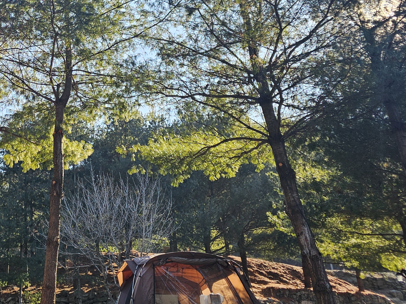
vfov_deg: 29.9
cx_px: 23
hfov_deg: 37.2
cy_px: 48
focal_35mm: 47
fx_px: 551
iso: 10
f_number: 1.7
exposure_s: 1/210
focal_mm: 6.3
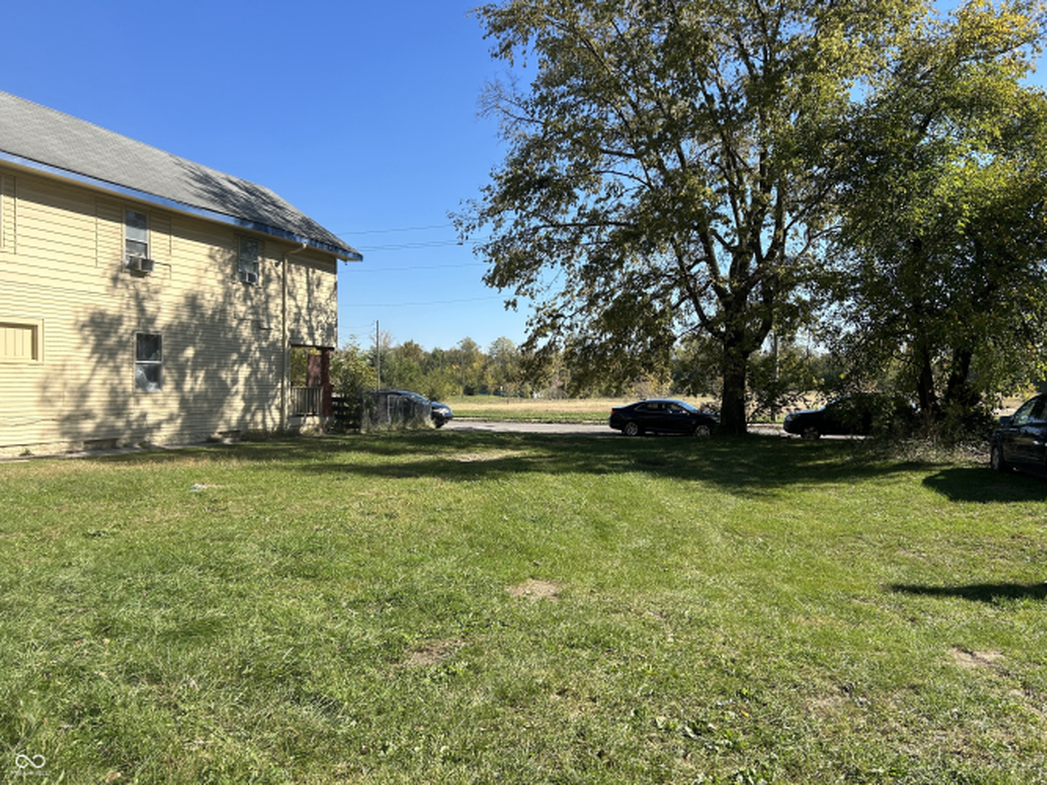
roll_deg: -0.4
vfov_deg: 53.0
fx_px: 786
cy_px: 392
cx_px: 524
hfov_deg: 67.3
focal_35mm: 26
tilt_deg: -0.7
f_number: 1.5
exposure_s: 1/2457
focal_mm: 5.7
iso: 50
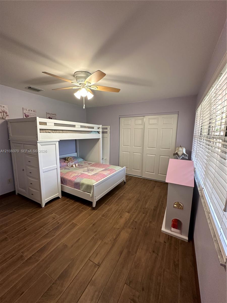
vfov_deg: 102.1
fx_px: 122
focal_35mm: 14
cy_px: 152
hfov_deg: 85.7
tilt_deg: -7.3
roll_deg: -1.4
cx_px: 114
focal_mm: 2.22
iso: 250
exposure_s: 1/60
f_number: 2.2
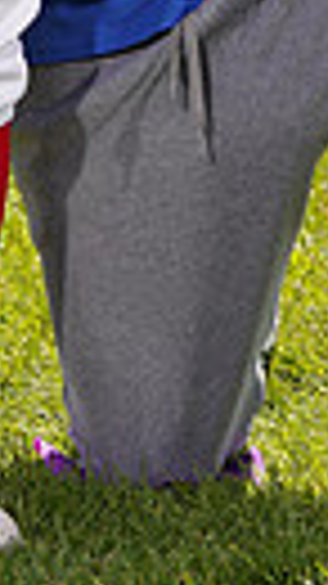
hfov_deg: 2.6
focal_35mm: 468
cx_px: 25
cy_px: -405
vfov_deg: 4.6
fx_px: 7246
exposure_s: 1/160
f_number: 9
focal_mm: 100
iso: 100
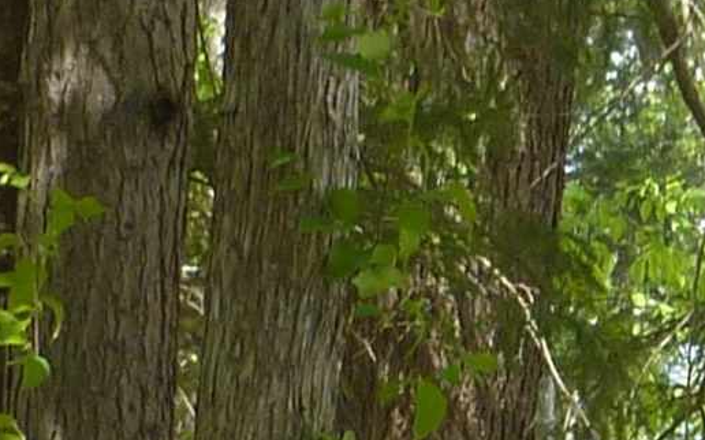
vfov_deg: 6.3
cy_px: 823
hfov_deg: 9.7
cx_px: 1415
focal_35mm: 202
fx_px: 3879
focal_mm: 5.7
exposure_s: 1/160
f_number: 3.5
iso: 80
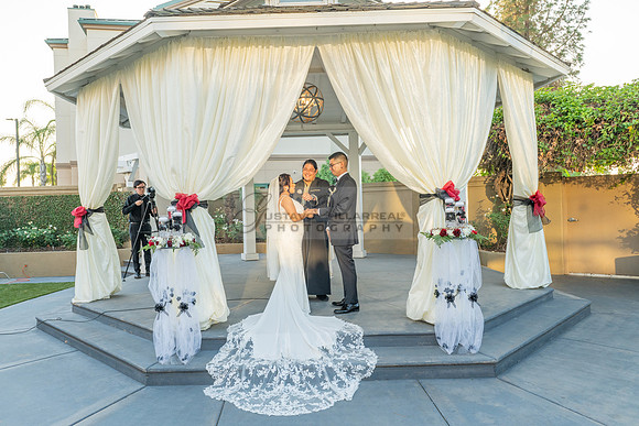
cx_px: 289
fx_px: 467
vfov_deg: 49.1
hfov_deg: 68.6
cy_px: 208
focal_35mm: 26
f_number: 7.1
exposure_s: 1/200
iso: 500
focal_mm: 24
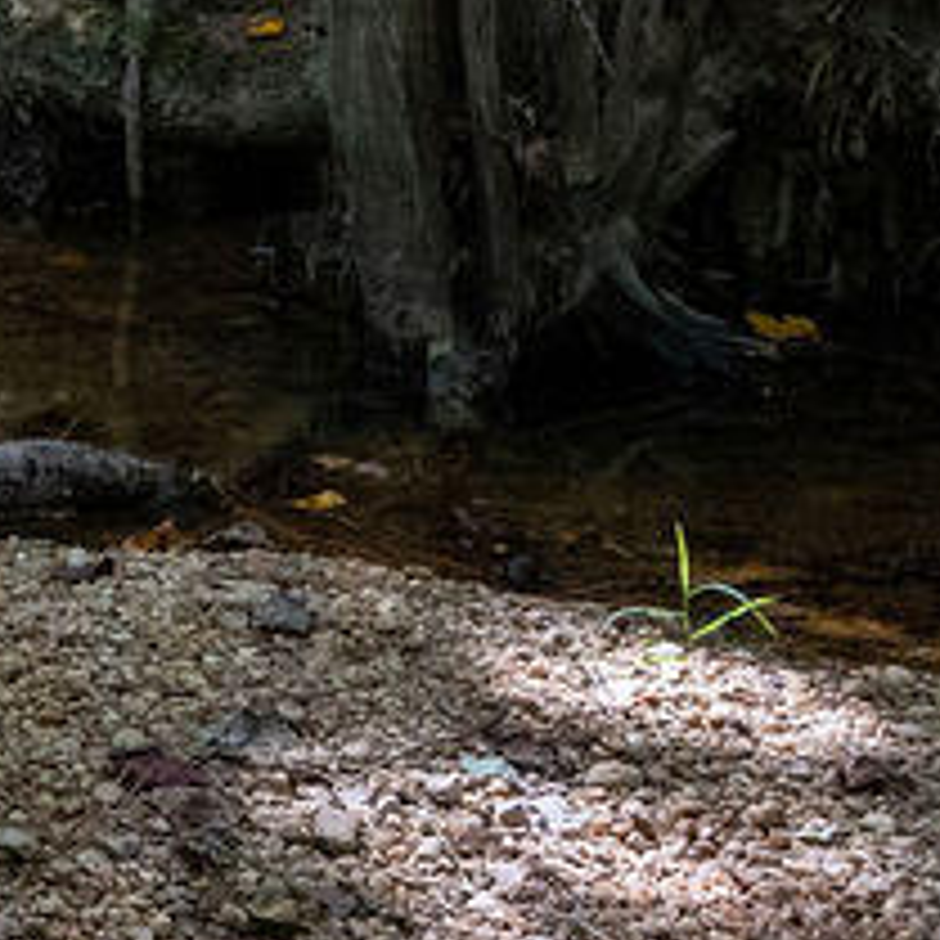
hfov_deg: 13.3
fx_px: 3379
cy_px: -92
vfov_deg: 15.4
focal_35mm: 110
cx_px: -1039
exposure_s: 1/250
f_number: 11
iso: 5000
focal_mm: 24
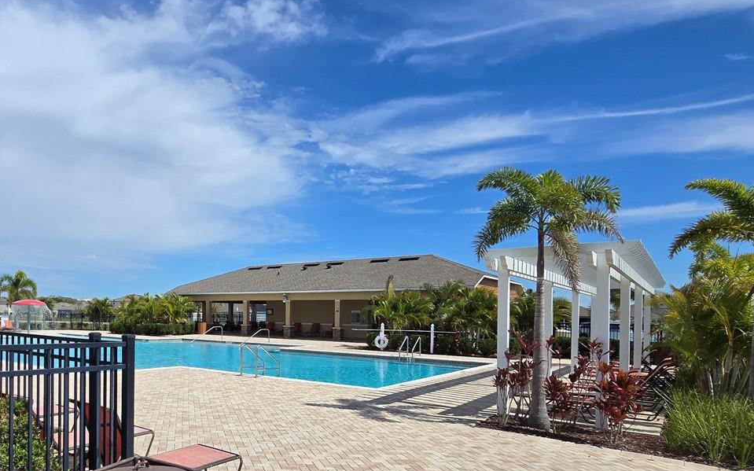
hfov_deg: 72.5
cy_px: 324
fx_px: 473
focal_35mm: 23
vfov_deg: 51.7
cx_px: 200
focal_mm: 2.2
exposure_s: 1/4165
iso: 50
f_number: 2.2
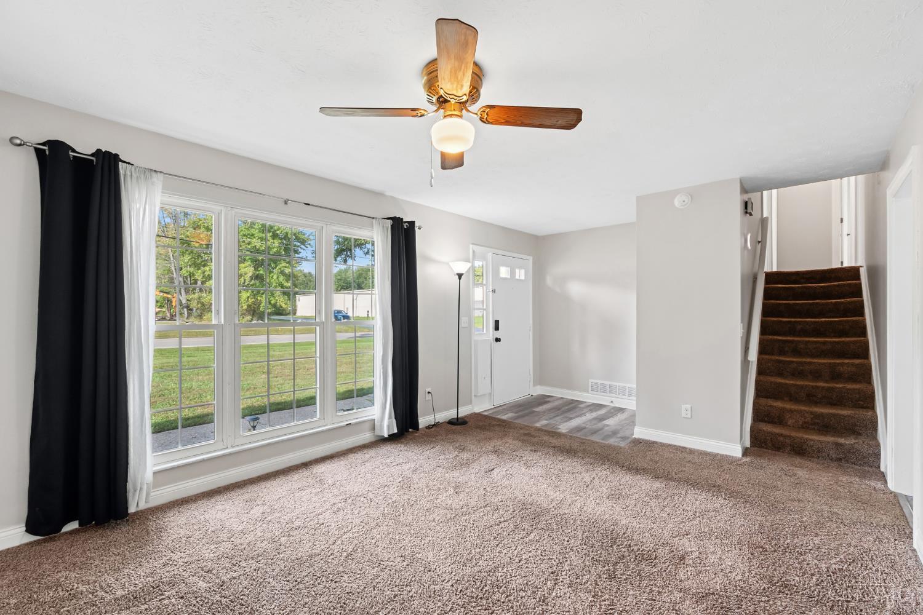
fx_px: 385
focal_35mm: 15
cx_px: 462
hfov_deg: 100.4
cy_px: 308
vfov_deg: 77.3
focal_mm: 10
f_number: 7.1
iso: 400
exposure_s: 1/5
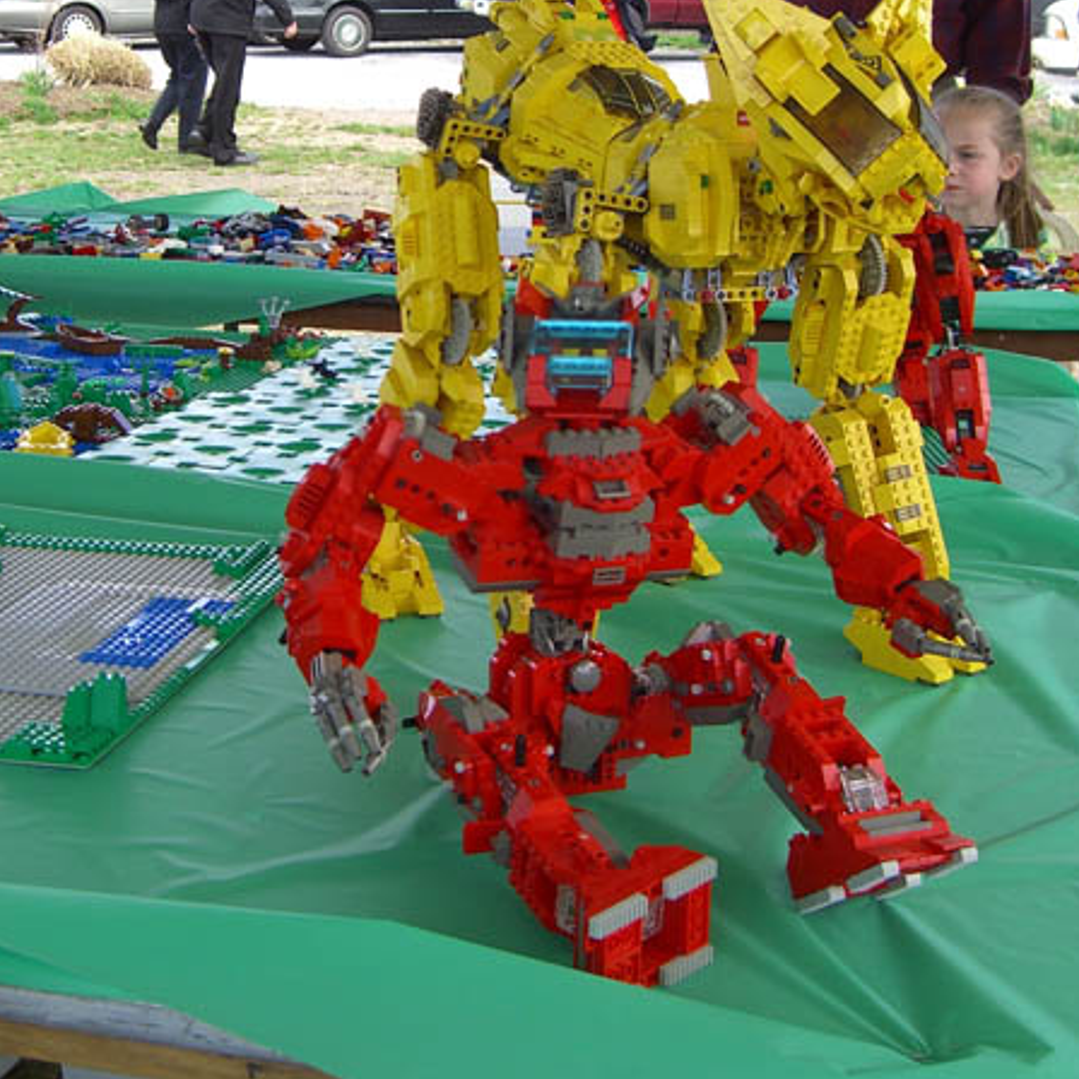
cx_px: 361
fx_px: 2116
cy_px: 378
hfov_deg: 28.4
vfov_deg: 28.5
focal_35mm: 60
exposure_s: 1/250
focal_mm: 7.9
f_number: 2.8
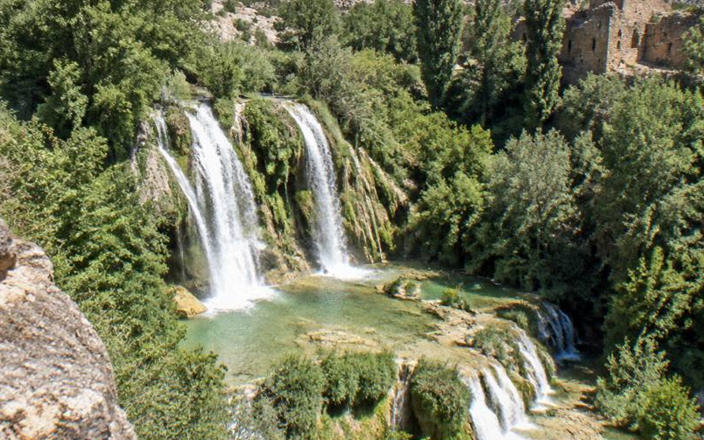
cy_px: 225
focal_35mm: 73
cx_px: 418
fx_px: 1401
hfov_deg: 28.2
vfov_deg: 17.9
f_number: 10
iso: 400
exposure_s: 1/200
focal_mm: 48
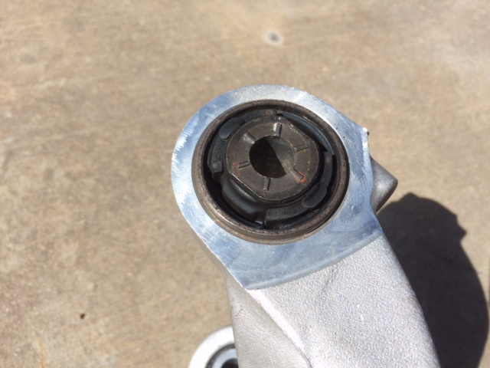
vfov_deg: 48.2
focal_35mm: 29
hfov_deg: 61.7
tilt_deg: -57.4
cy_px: 184
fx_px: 411
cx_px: 245
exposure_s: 1/2740
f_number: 2.2
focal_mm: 4.15
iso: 32
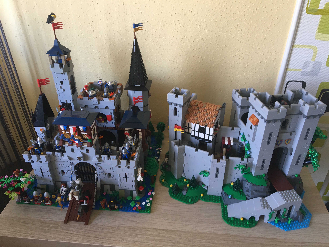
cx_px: 164
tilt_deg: -33.0
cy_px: 124
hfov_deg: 61.7
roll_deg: -0.8
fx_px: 276
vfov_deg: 48.2
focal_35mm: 29
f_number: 2.2
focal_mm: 4.15
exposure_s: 1/33
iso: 64
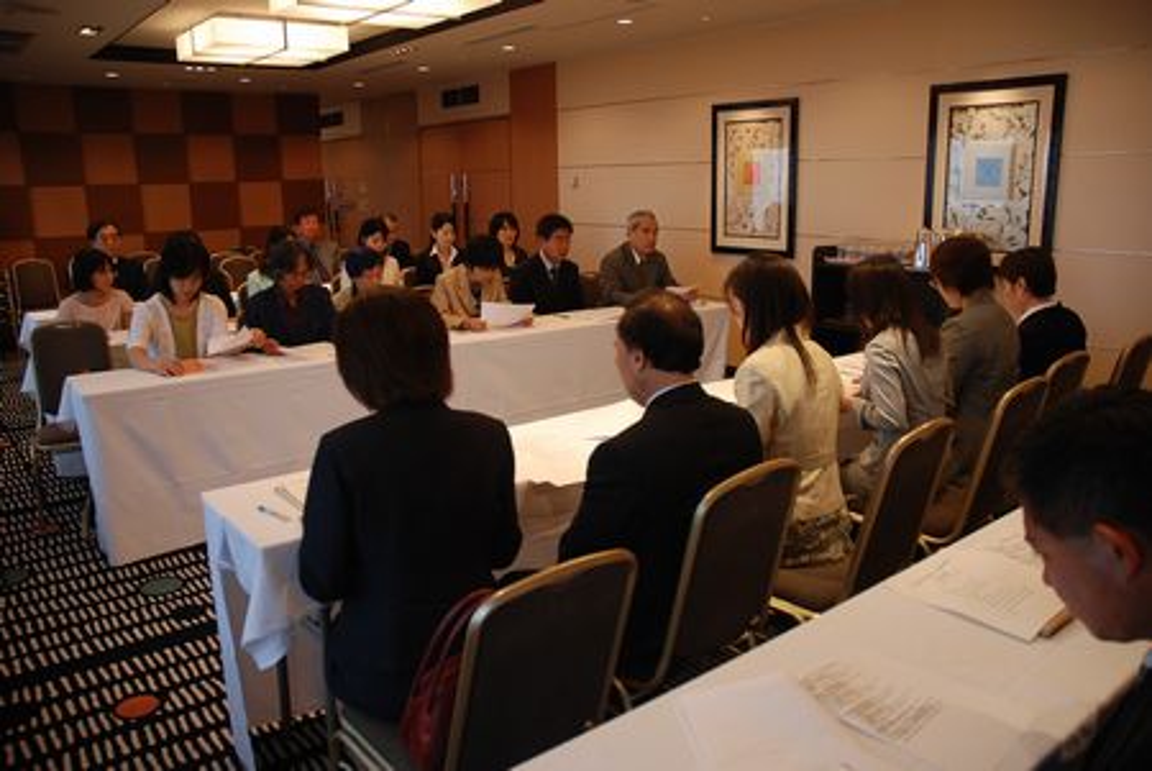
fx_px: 865
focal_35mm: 27
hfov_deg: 67.3
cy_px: 386
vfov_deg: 48.0
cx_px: 576
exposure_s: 1/25
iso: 200
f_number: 3.5
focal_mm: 18
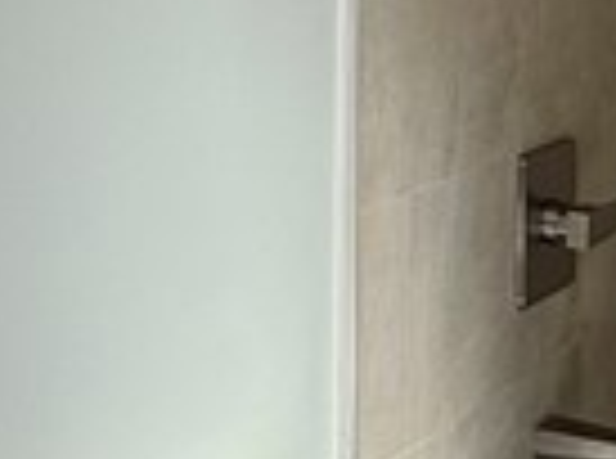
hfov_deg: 18.7
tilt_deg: -4.7
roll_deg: -0.6
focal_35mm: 105
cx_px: 396
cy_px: -36
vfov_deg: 13.8
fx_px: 1864
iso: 50
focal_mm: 2.22
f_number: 2.2
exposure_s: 1/214
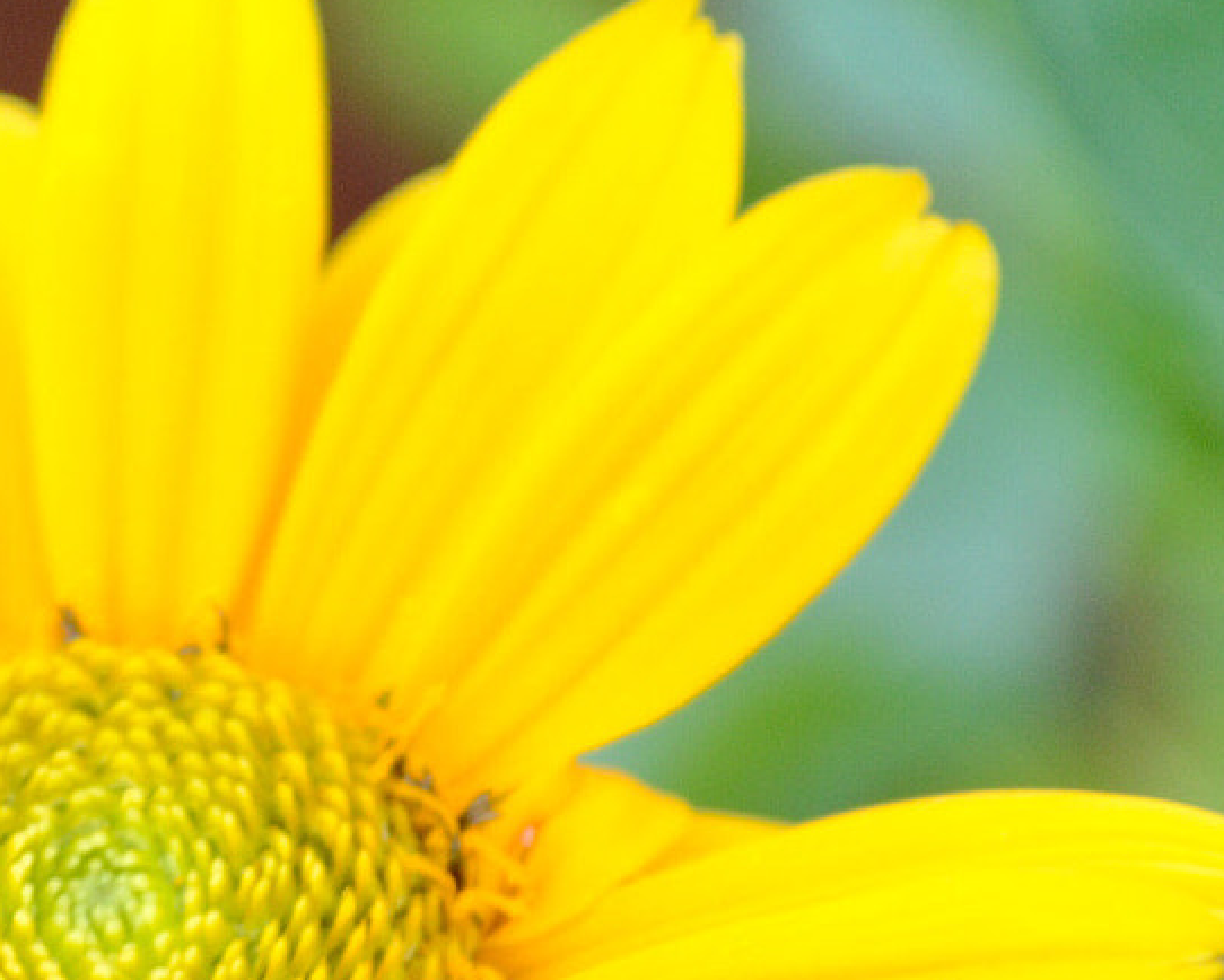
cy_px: 1043
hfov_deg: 8.4
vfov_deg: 6.7
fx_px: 8276
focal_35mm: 228
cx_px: 61
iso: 400
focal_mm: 55
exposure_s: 1/50
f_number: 5.6
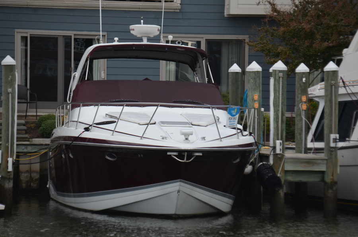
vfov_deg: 4.9
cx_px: 179
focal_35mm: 278
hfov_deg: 7.4
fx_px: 2754
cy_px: 118
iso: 320
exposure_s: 1/500
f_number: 5.6
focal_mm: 185
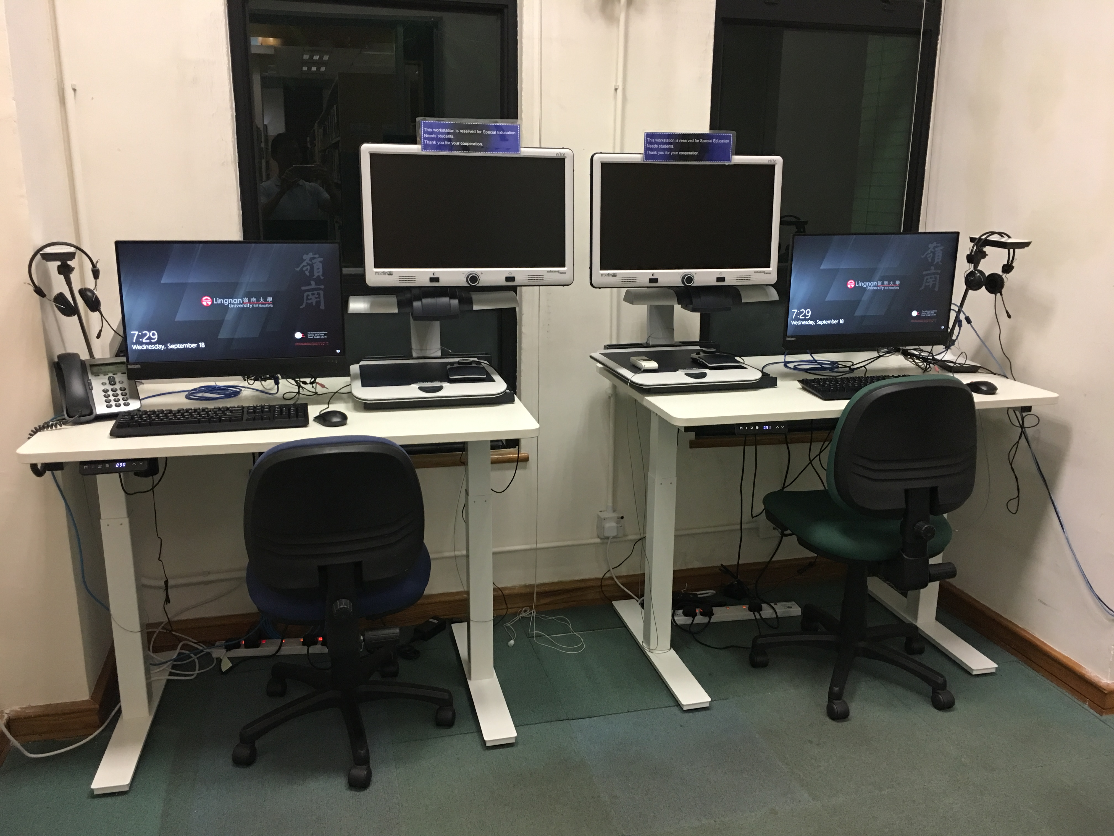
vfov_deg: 48.2
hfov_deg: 61.7
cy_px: 418
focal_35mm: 29
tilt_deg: -12.8
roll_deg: -0.6
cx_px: 557
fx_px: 933
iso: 100
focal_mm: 4.15
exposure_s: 1/17
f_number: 2.2
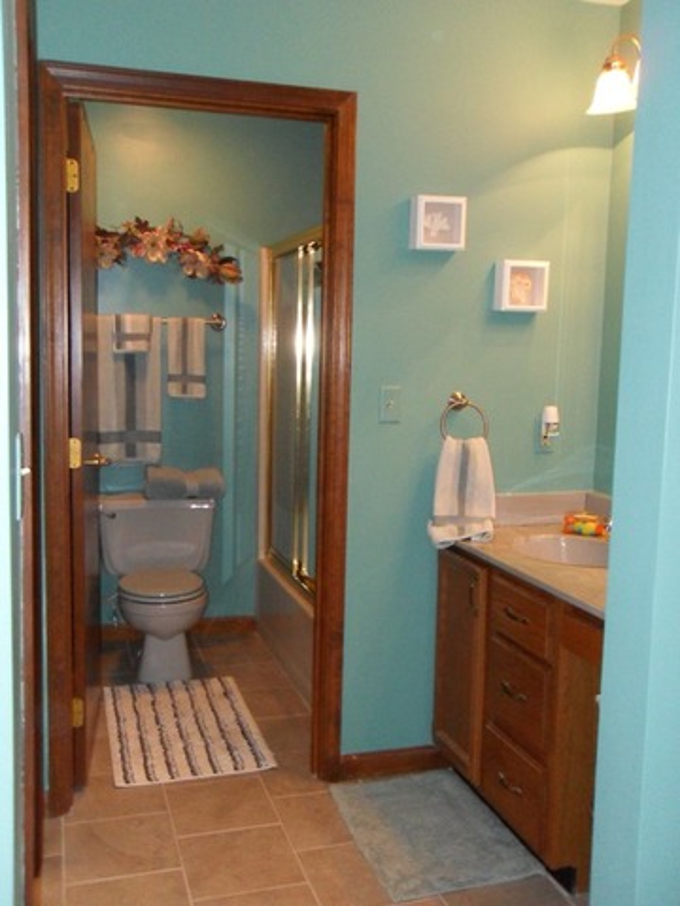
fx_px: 917
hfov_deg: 40.7
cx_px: 340
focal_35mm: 35
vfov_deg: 52.6
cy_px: 453
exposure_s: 1/45
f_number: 3.5
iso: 400
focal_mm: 6.3
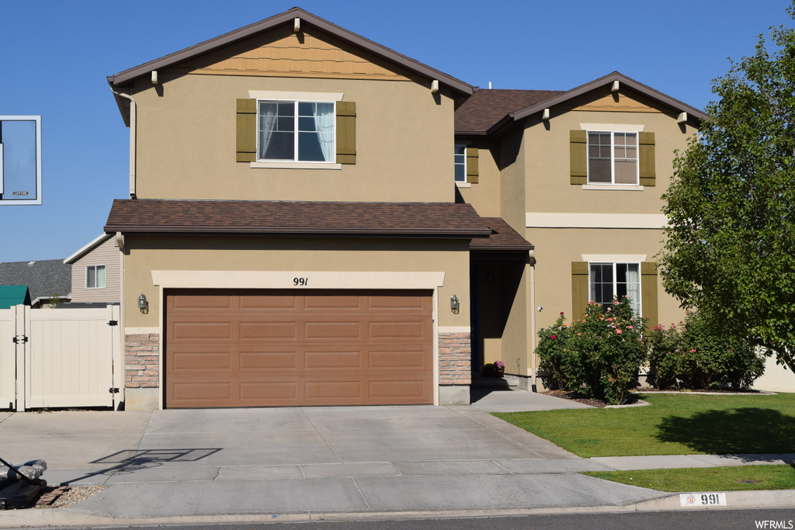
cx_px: 398
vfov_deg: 25.8
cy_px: 265
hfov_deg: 37.8
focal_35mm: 52
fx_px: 1159
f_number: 11
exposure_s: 1/500
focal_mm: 35
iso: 200
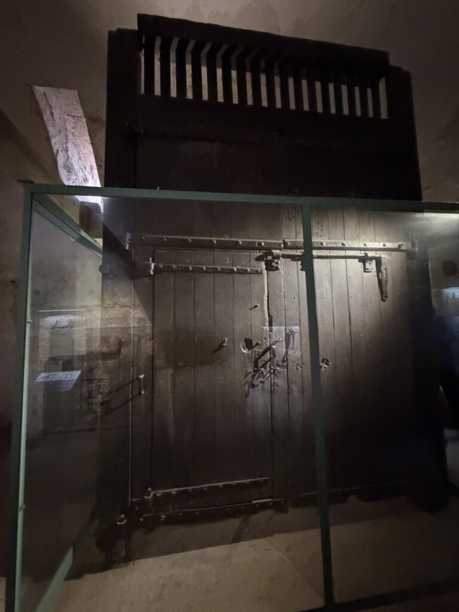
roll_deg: +2.2
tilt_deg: +5.1
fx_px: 248
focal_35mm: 14
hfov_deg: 85.7
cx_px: 230
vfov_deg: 102.1
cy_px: 306
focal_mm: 2.22
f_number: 2.2
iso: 2500
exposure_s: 1/30
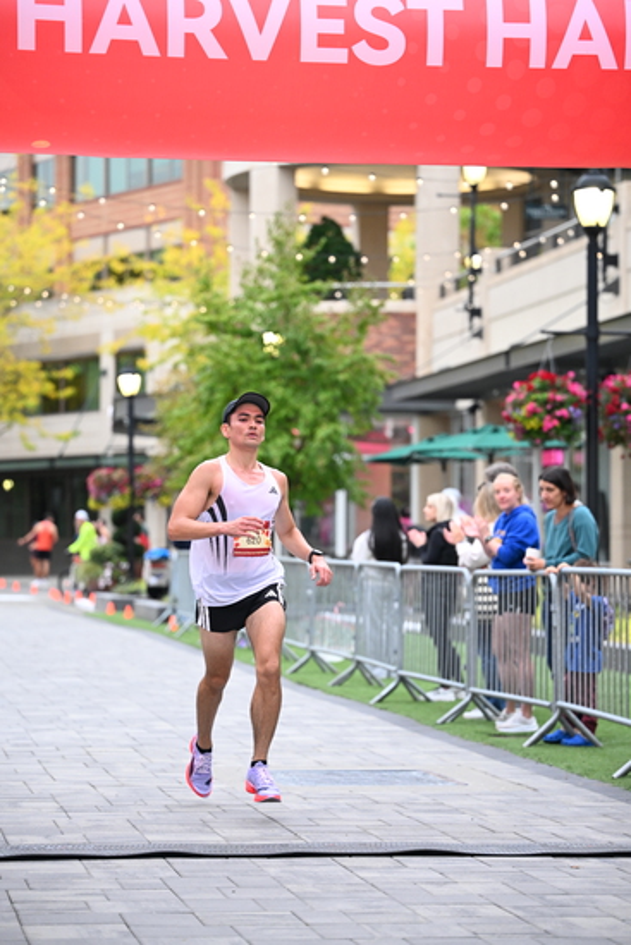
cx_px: 316
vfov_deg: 20.2
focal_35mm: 101
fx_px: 2654
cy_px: 472
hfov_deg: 13.6
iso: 1600
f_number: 2.8
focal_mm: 101
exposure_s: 1/800
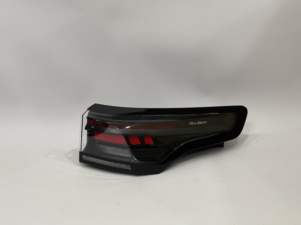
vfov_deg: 22.9
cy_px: 112
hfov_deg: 30.3
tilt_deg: -24.5
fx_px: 556
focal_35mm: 64
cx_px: 150
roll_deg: -1.4
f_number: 2.2
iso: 160
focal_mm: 7.5
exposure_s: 1/100
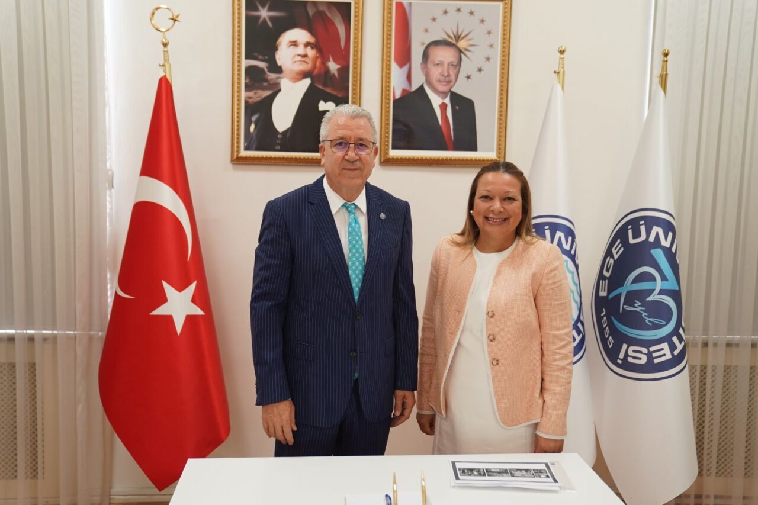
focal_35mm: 38
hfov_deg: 50.7
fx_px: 800
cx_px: 379
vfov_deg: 35.0
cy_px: 252
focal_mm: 38
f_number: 2.8
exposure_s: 1/100
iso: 800
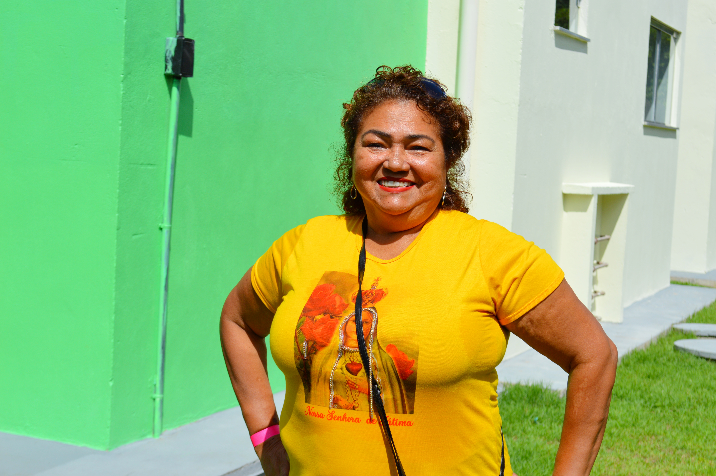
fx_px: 1252
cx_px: 358
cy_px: 238
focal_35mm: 63
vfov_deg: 21.5
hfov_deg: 31.9
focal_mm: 42
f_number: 8
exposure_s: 1/500
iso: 100
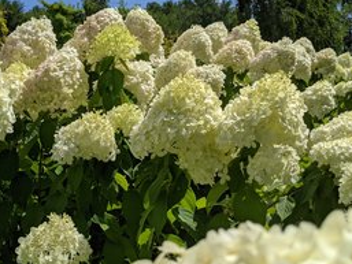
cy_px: 133
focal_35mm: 42
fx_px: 427
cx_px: 118
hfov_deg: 44.1
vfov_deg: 34.4
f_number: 1.8
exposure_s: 1/7812
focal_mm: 4.44
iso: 57
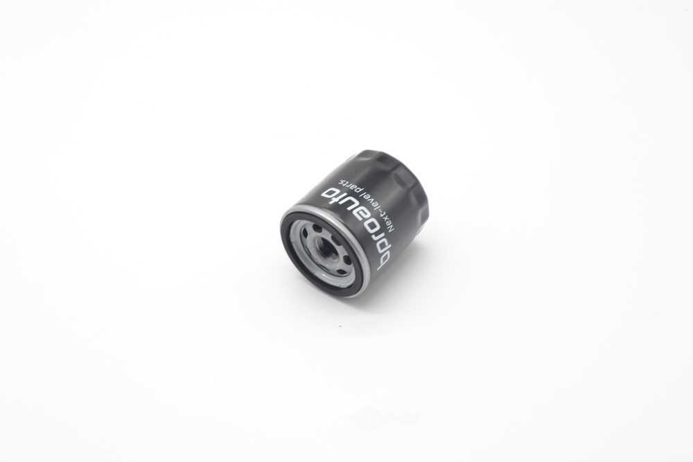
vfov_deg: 27.0
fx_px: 963
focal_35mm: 50
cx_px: 346
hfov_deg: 39.6
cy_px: 231
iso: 3200
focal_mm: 50
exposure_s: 1/80
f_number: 13
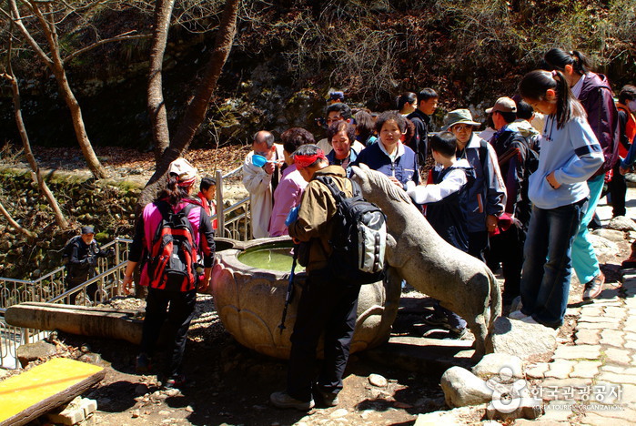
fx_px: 743
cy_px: 213
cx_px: 318
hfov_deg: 46.3
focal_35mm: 42
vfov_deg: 32.0
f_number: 5.6
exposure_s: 1/125
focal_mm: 28
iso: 100
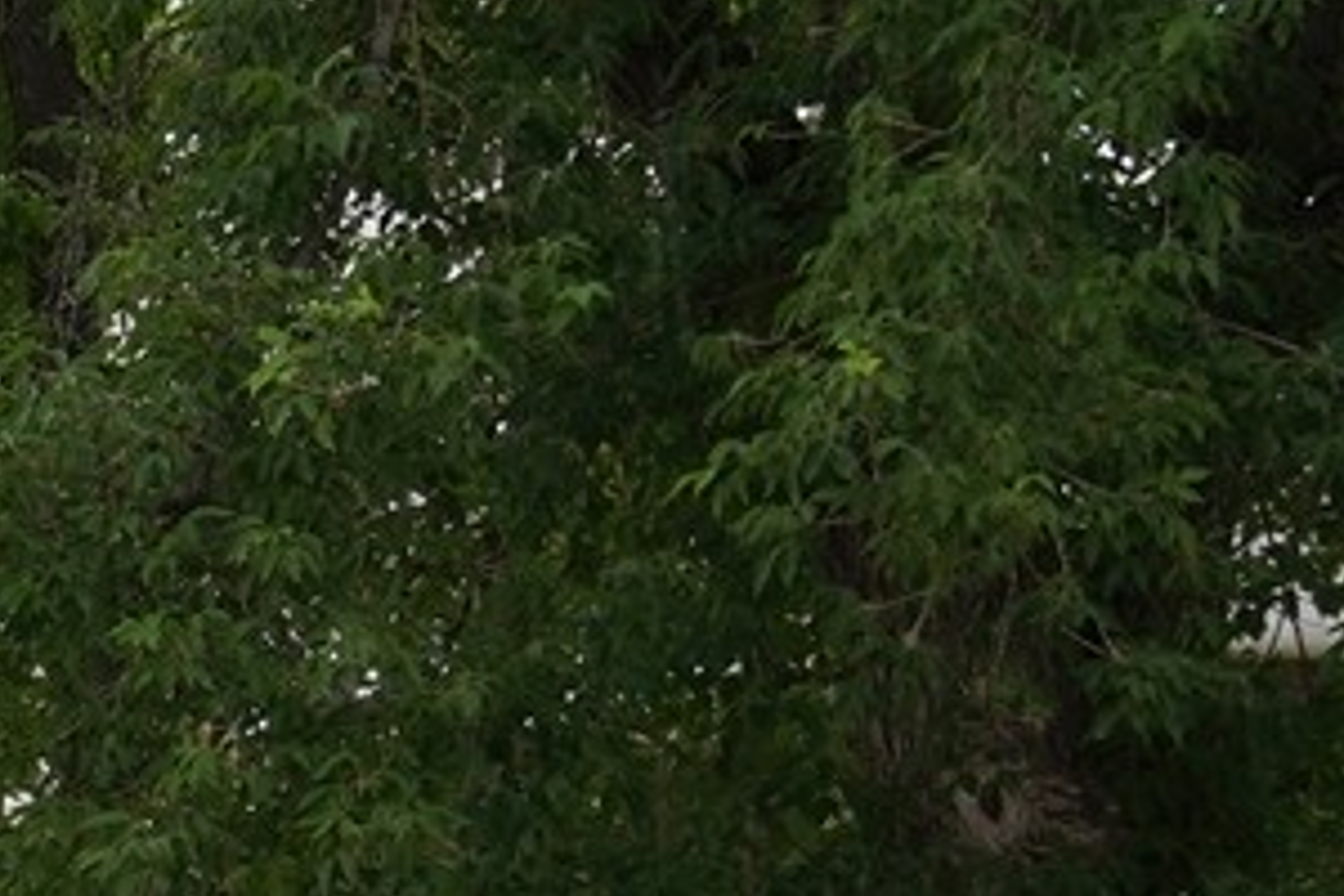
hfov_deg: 7.2
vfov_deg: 5.4
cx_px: -3060
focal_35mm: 247
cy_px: 1823
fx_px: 9221
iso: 400
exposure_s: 1/100
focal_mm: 37
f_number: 11
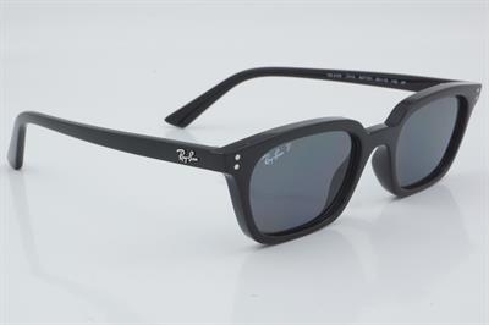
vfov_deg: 18.2
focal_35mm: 75
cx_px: 244
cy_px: 162
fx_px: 1018
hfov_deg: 27.0
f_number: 29
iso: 100
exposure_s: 1/4
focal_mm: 50
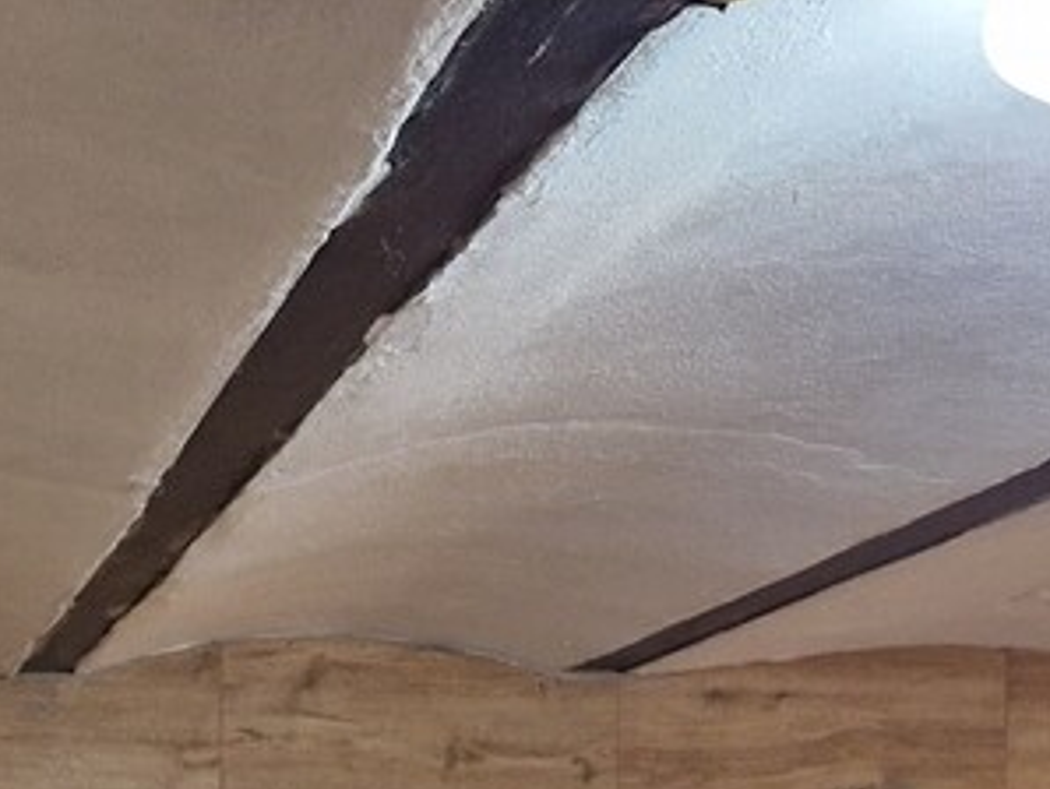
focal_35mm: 79
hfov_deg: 23.7
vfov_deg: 17.0
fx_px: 2398
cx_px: 14
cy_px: 1176
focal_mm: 5.4
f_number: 1.8
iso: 500
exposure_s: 1/100
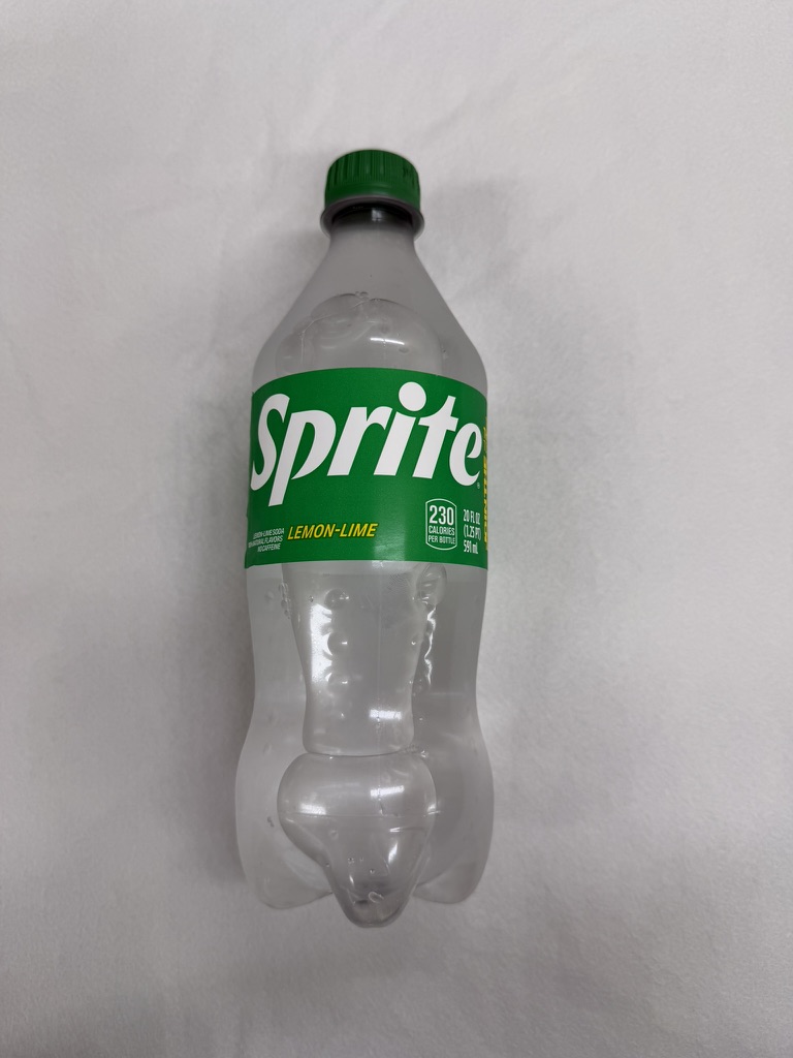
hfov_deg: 56.8
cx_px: 396
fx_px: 733
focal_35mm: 24
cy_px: 529
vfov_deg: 71.6
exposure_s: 1/205
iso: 64
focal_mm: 6.76
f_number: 1.78
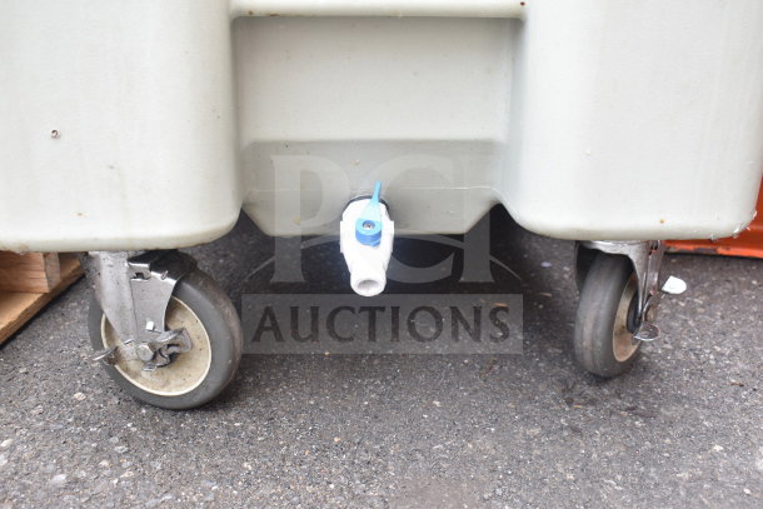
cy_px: 254
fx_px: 763
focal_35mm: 36
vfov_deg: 36.9
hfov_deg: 53.1
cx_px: 382
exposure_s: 1/100
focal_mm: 24
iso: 200
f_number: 5
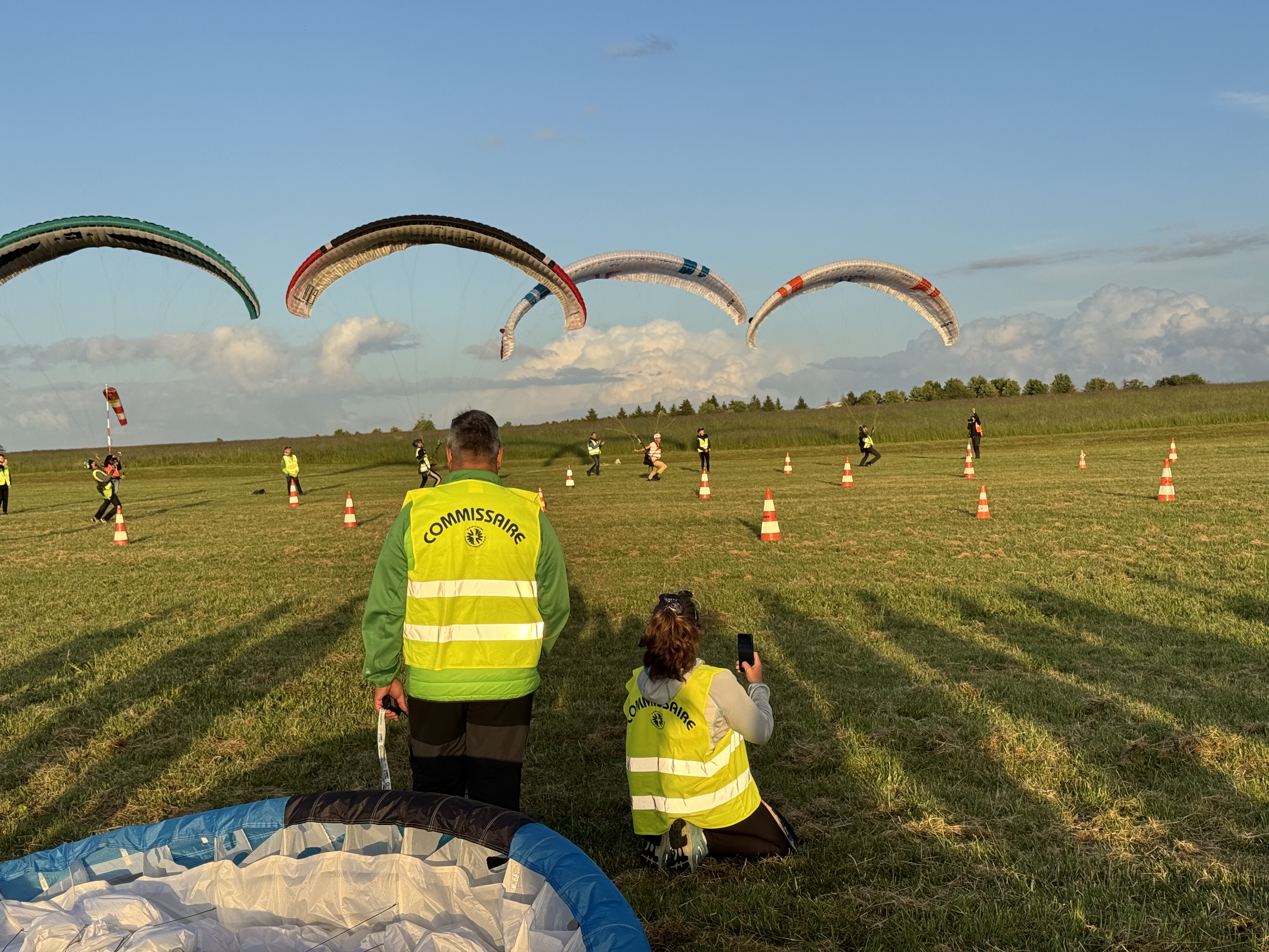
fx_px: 1760
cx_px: 634
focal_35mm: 48
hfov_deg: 39.7
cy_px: 476
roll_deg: +2.4
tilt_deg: -0.9
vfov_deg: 30.3
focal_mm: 6.76
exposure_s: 1/2252
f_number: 1.78
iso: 64
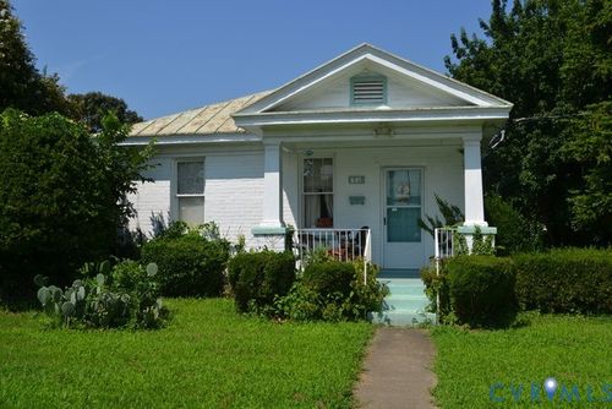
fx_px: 612
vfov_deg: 36.9
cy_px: 204
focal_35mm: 36
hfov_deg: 53.1
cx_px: 306
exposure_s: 1/320
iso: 100
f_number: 9
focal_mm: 24
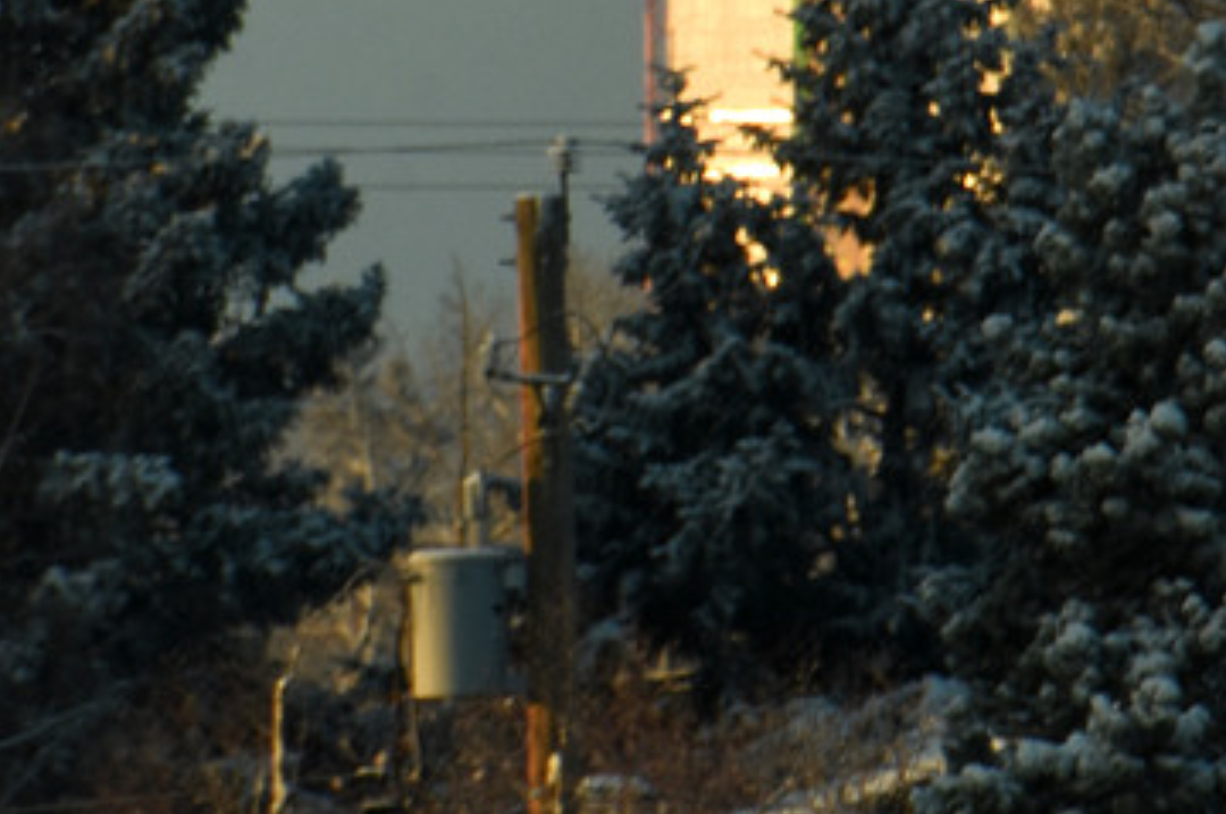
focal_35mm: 1439
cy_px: -339
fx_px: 48939
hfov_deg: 1.4
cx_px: 708
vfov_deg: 1.0
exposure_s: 1/125
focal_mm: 270
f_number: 13
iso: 200
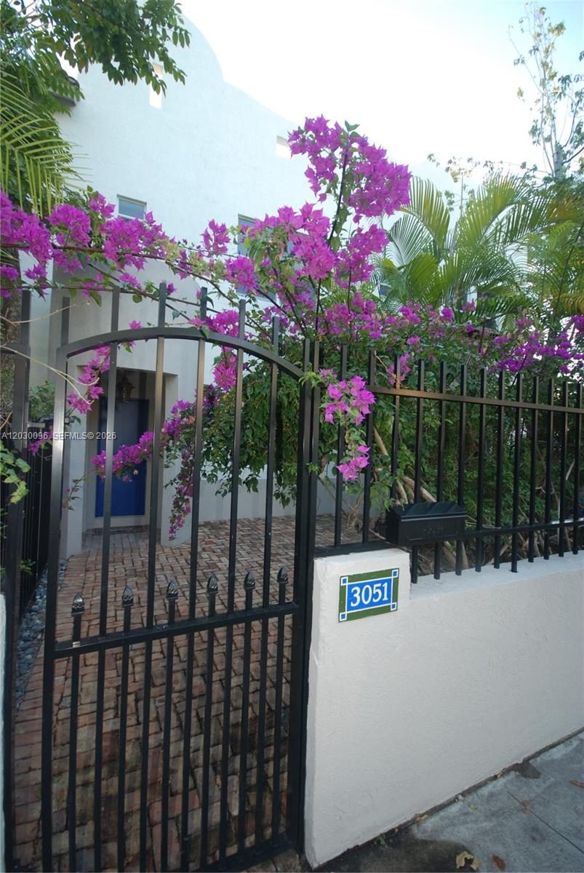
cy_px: 436
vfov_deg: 100.3
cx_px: 292
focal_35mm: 15
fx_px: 364
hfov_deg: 77.5
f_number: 4
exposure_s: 1/60
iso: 200
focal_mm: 10
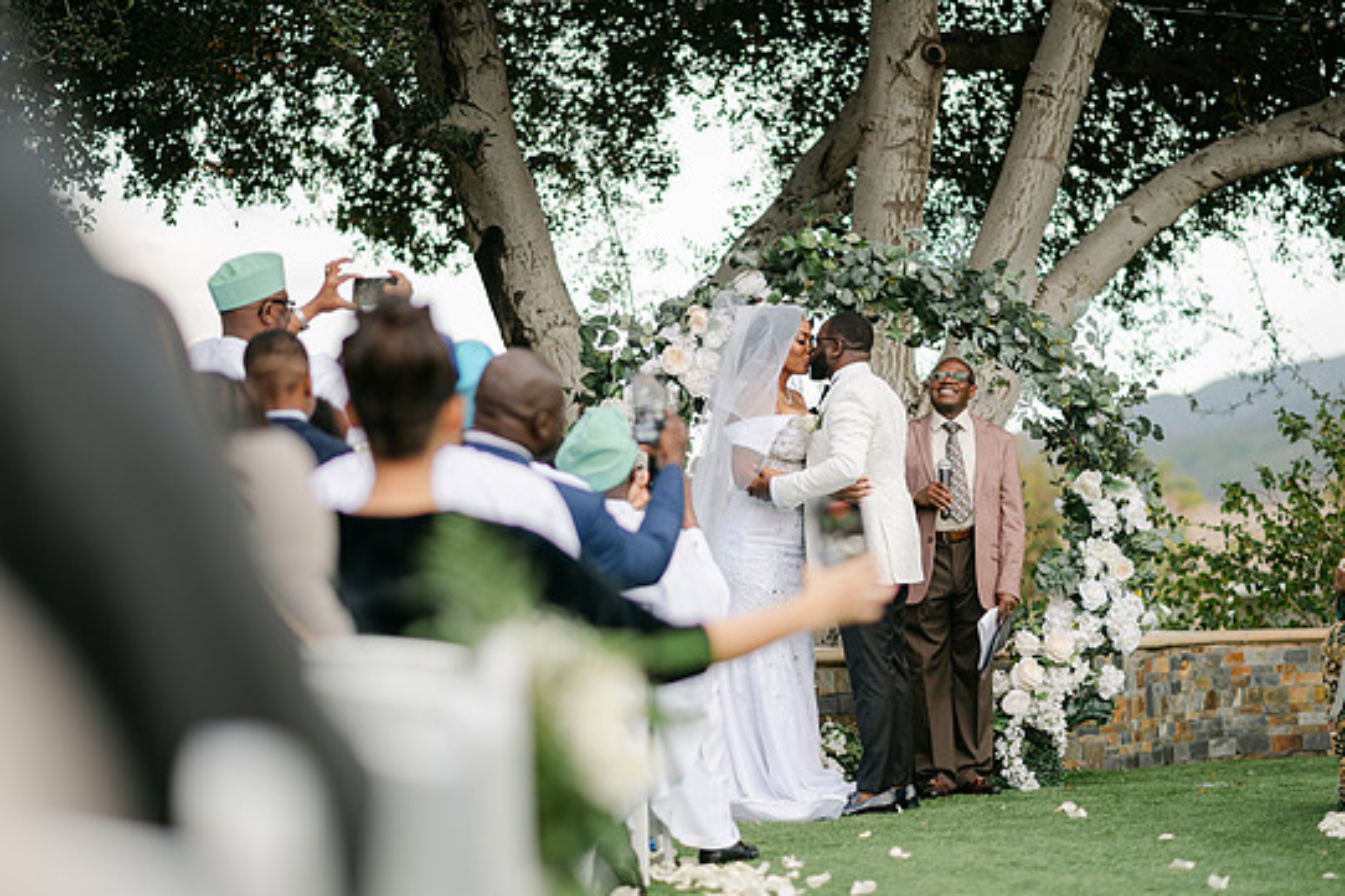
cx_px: 677
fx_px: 3399
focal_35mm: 91
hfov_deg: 22.4
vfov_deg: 15.0
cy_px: 454
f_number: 2
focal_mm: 85
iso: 100
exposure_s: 1/2000
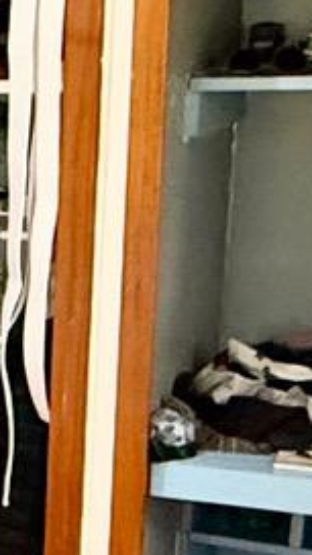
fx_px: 1691
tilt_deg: -14.3
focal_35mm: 115
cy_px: 390
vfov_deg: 18.5
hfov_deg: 8.6
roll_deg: +3.6
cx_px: -640
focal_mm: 2.22
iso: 800
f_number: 2.2
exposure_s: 1/60
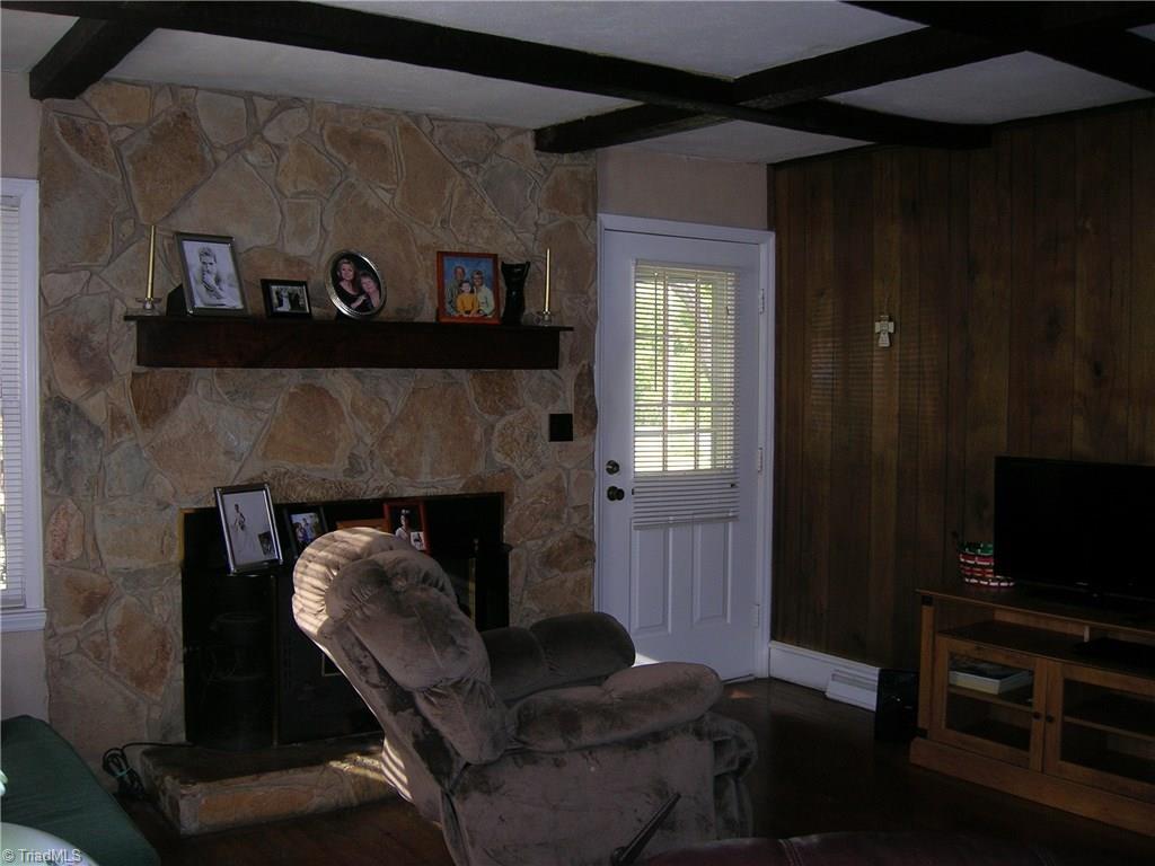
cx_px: 578
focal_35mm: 34
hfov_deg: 54.0
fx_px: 1134
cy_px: 433
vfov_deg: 41.8
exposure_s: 1/60.1
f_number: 2.9
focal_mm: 5.7
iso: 68
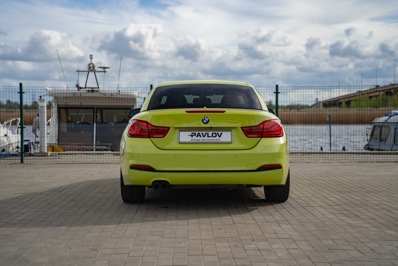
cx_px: 199
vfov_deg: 21.6
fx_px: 696
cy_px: 133
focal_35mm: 63
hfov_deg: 31.9
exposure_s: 1/1000
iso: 100
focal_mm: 63
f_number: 3.2
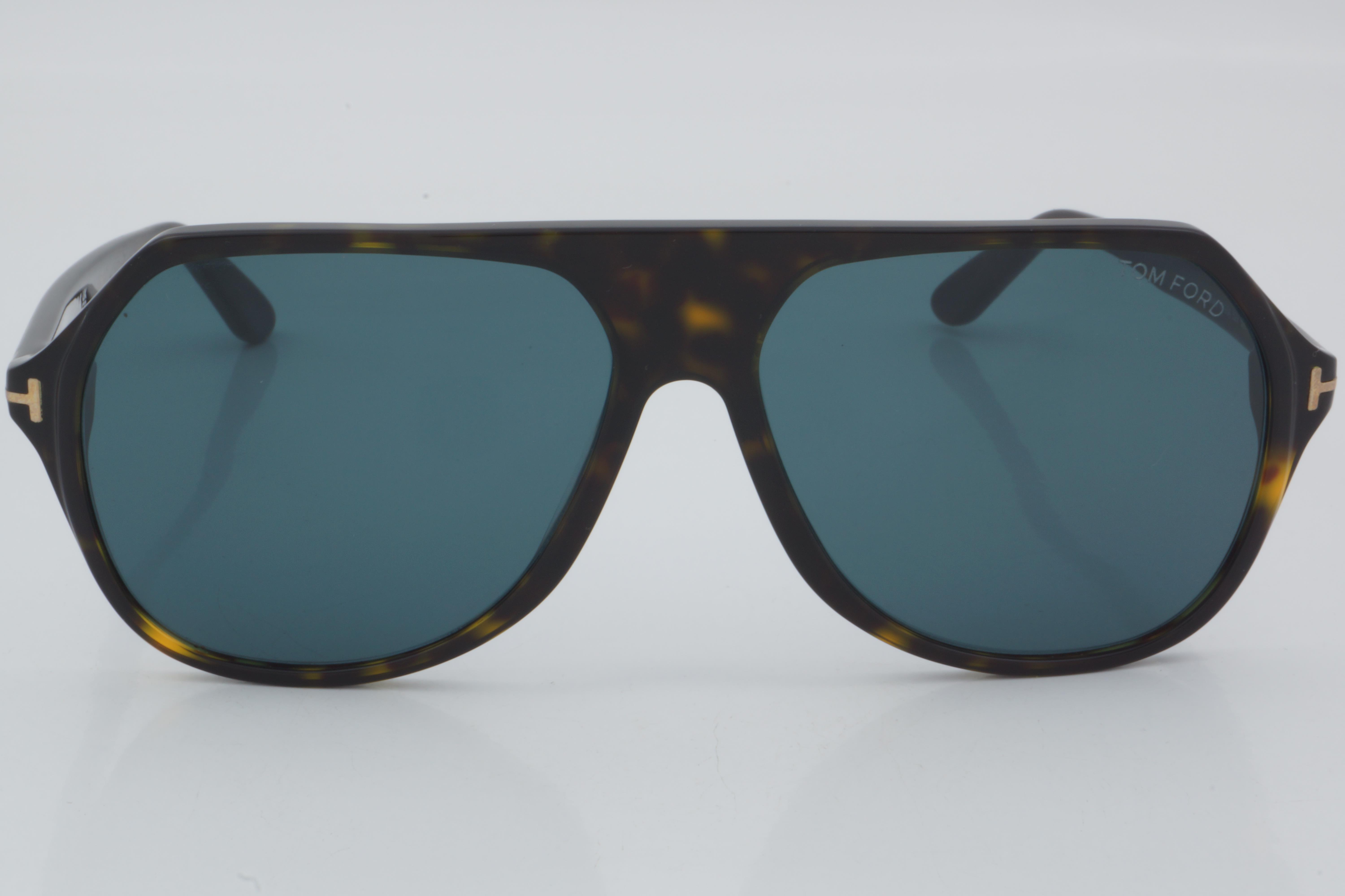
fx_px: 3082
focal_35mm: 82
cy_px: 448
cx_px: 672
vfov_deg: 16.6
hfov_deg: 24.6
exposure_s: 1/3
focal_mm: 55
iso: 100
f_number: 32
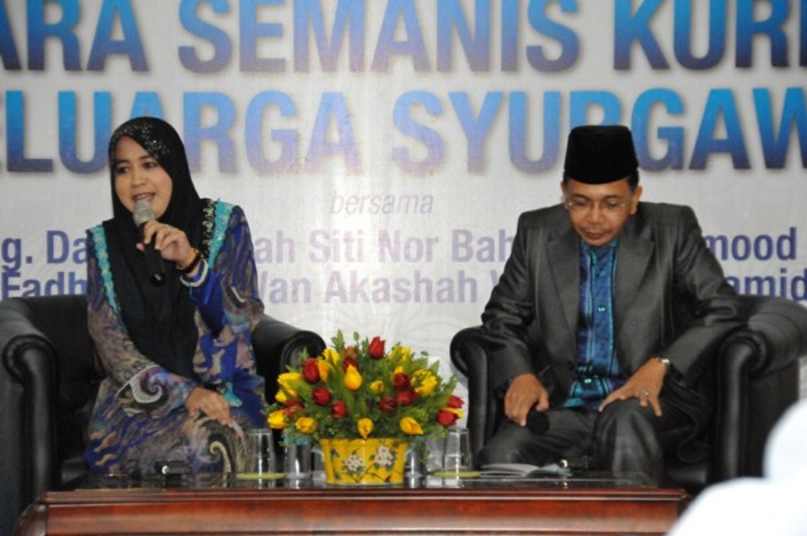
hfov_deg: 17.1
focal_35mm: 120
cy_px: 268
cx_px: 404
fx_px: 2687
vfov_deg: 11.4
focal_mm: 80
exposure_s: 1/250
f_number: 5.3
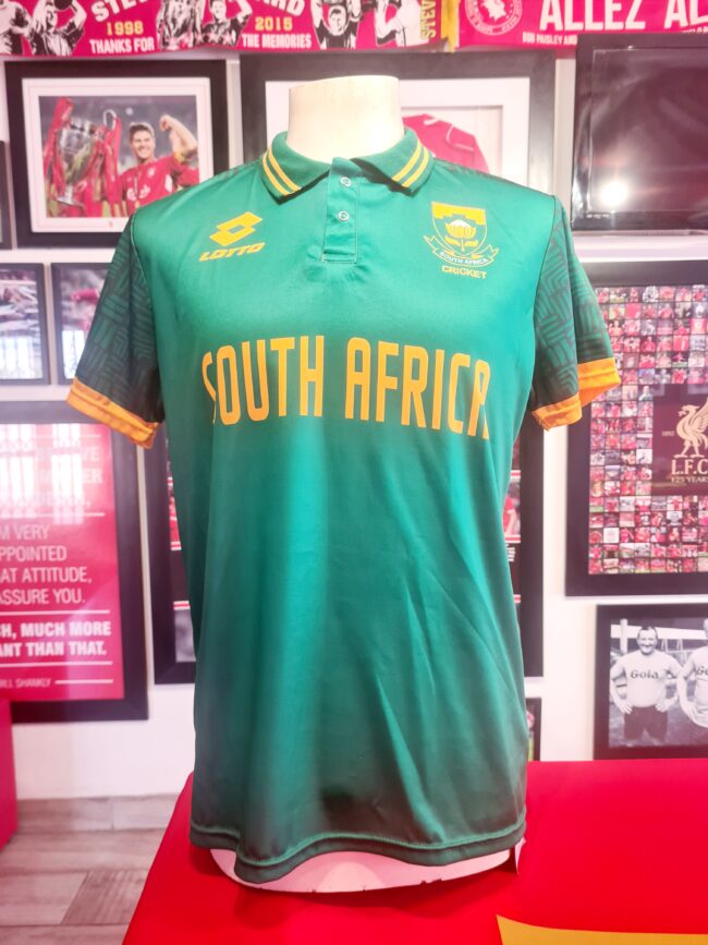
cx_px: 354
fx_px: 709
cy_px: 472
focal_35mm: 26
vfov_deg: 67.3
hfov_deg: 53.1
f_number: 1.8
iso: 160
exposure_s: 1/50
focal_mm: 5.4
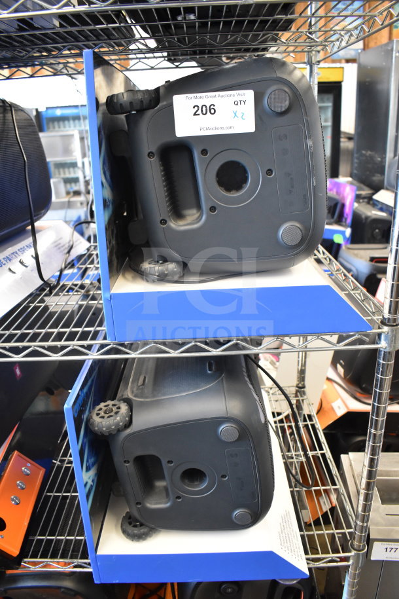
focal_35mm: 27
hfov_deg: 47.9
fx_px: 449
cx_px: 200
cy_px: 300
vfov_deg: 67.4
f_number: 3.5
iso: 2000
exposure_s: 1/30
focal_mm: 18
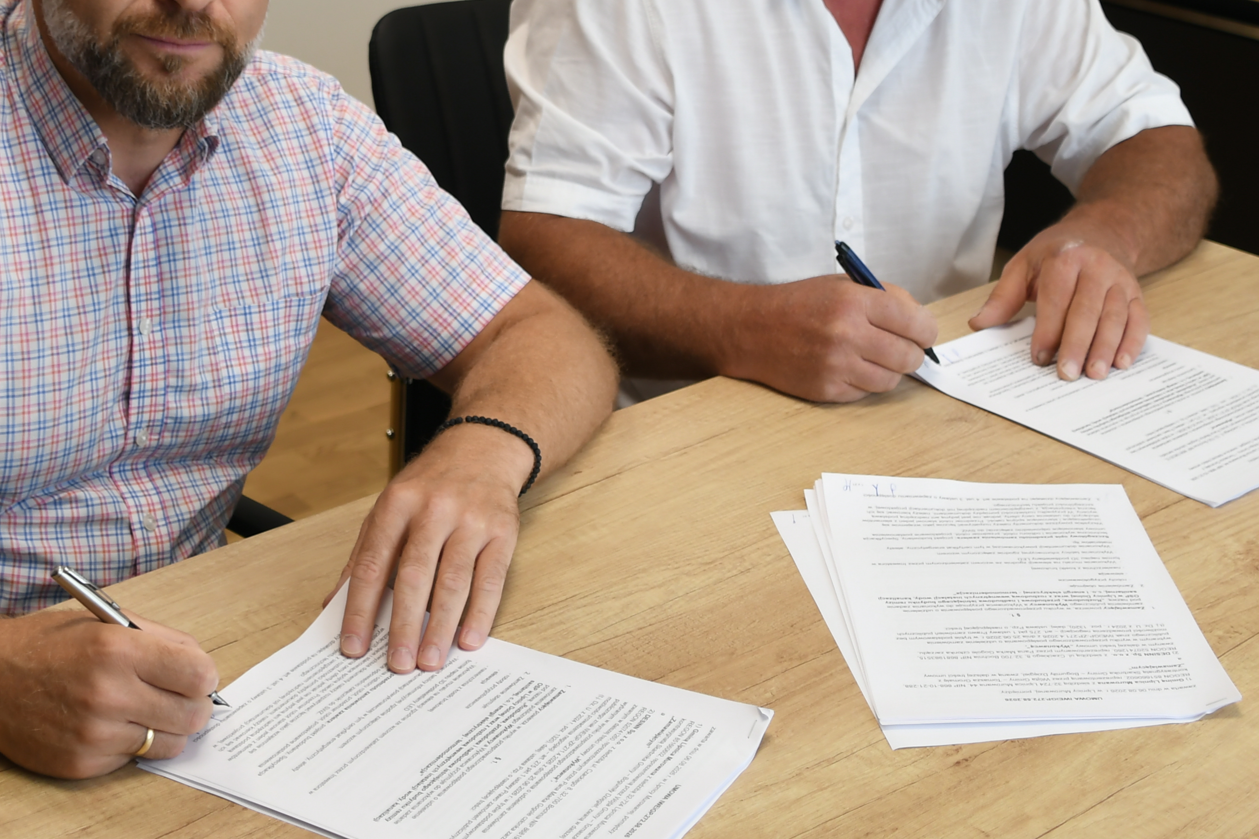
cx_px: 555
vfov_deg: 20.9
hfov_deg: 31.4
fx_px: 2239
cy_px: 133
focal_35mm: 64
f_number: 3.5
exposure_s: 1/60
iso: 160
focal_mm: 21
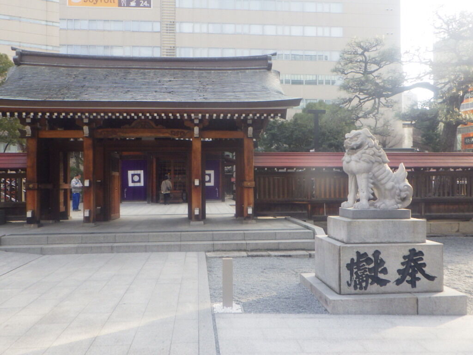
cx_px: 236
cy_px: 178
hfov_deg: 63.4
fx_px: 383
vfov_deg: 49.7
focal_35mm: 28
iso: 250
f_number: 4.2
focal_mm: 5
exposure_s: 1/160
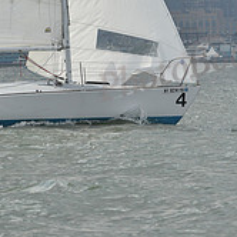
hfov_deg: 3.9
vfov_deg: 3.9
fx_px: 3447
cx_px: 25
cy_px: -134
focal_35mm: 445
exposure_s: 1/1250
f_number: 9
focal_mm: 150
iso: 320
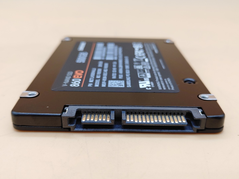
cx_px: 120
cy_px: 90
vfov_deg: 42.9
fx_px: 228
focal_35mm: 33
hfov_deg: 55.4
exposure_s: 1/65
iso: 50
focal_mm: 4.36
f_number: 1.8
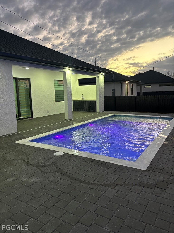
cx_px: 87
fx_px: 174
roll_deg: -0.1
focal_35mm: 26
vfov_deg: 67.3
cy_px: 116
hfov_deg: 53.1
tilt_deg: -8.5
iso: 250
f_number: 1.6
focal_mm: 5.96
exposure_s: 1/60
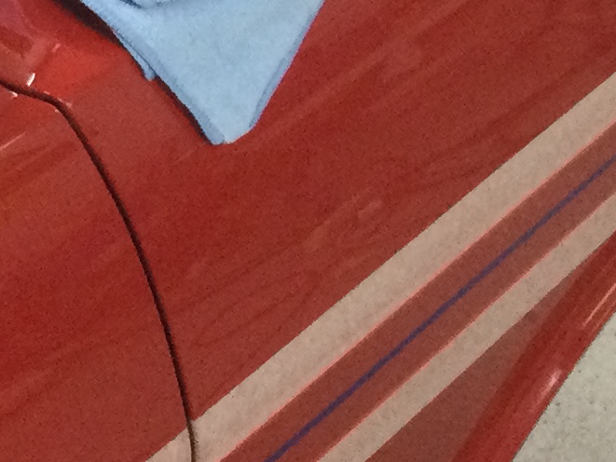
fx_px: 2723
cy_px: -511
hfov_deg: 12.3
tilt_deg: -25.5
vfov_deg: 9.0
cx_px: -284
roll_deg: -0.4
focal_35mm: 153
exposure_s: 1/33
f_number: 2.4
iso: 160
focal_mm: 3.3
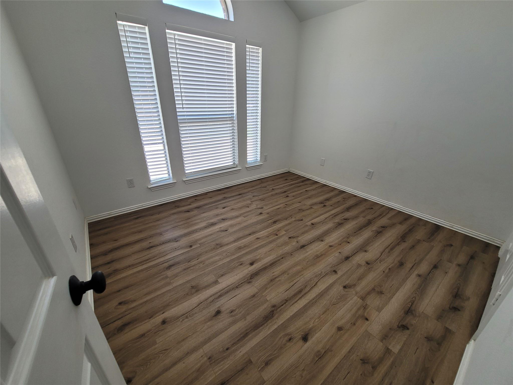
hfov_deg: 106.2
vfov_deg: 89.9
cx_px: 256
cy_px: 192
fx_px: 193
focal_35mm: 13
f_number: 2.2
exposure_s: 1/120
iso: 100
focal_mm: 2.2
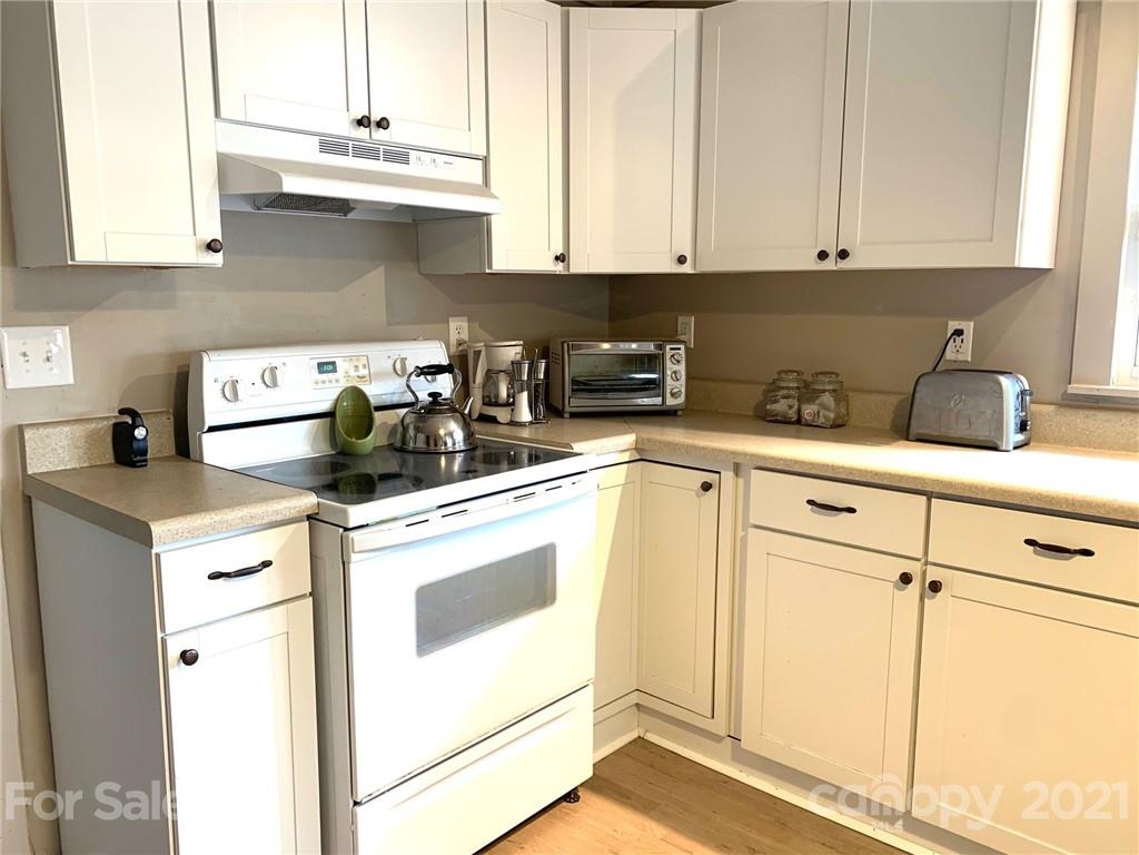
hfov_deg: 67.3
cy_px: 428
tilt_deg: -8.8
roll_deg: -0.5
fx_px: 856
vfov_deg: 53.1
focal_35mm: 26
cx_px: 570
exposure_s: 1/60
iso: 100
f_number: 1.8
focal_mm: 4.25
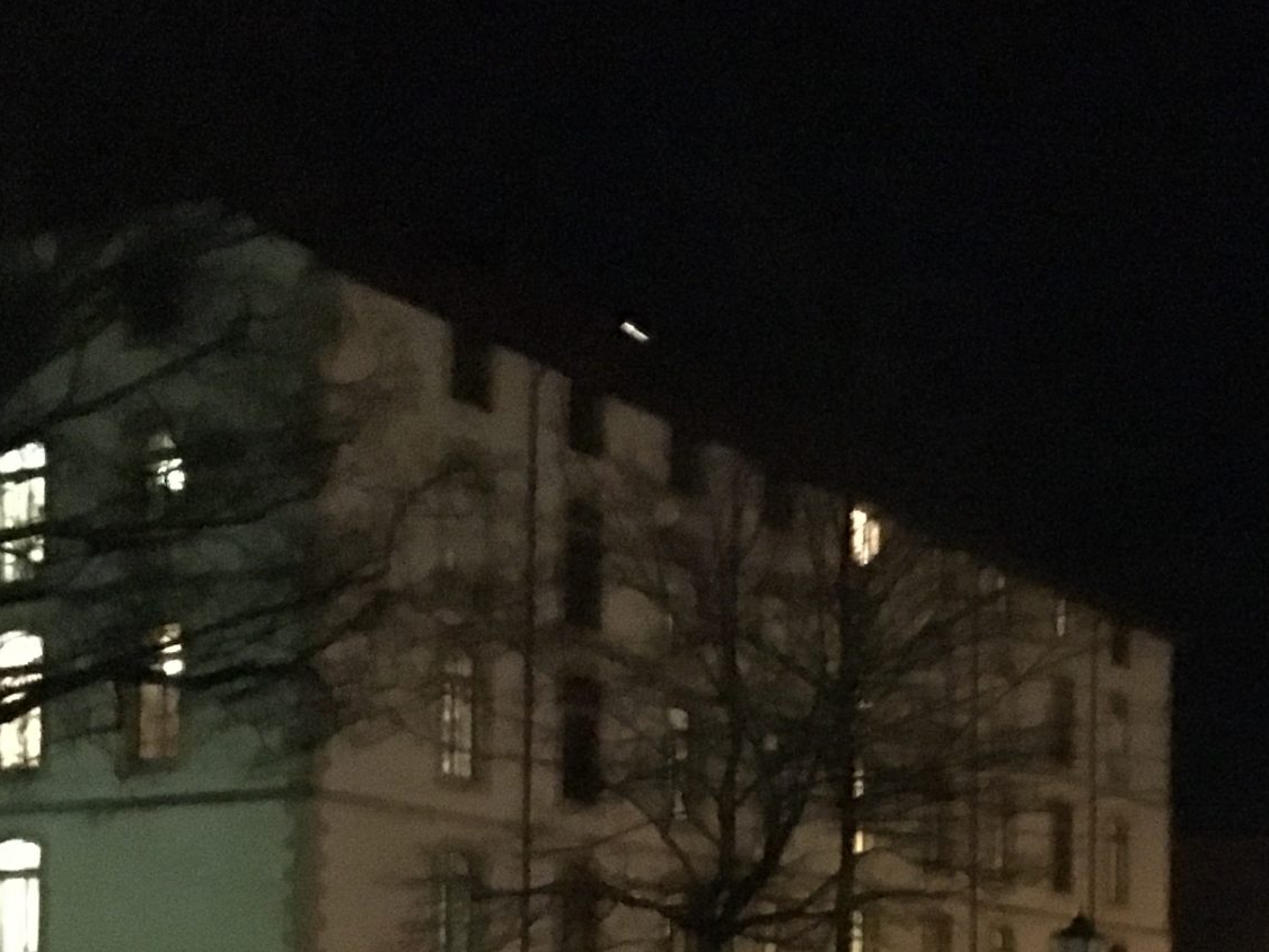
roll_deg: -0.3
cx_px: 882
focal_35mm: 66
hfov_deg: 29.1
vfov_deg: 21.2
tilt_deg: -0.8
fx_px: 2420
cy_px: 1043
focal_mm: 4.15
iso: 2000
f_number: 2.2
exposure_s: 1/17
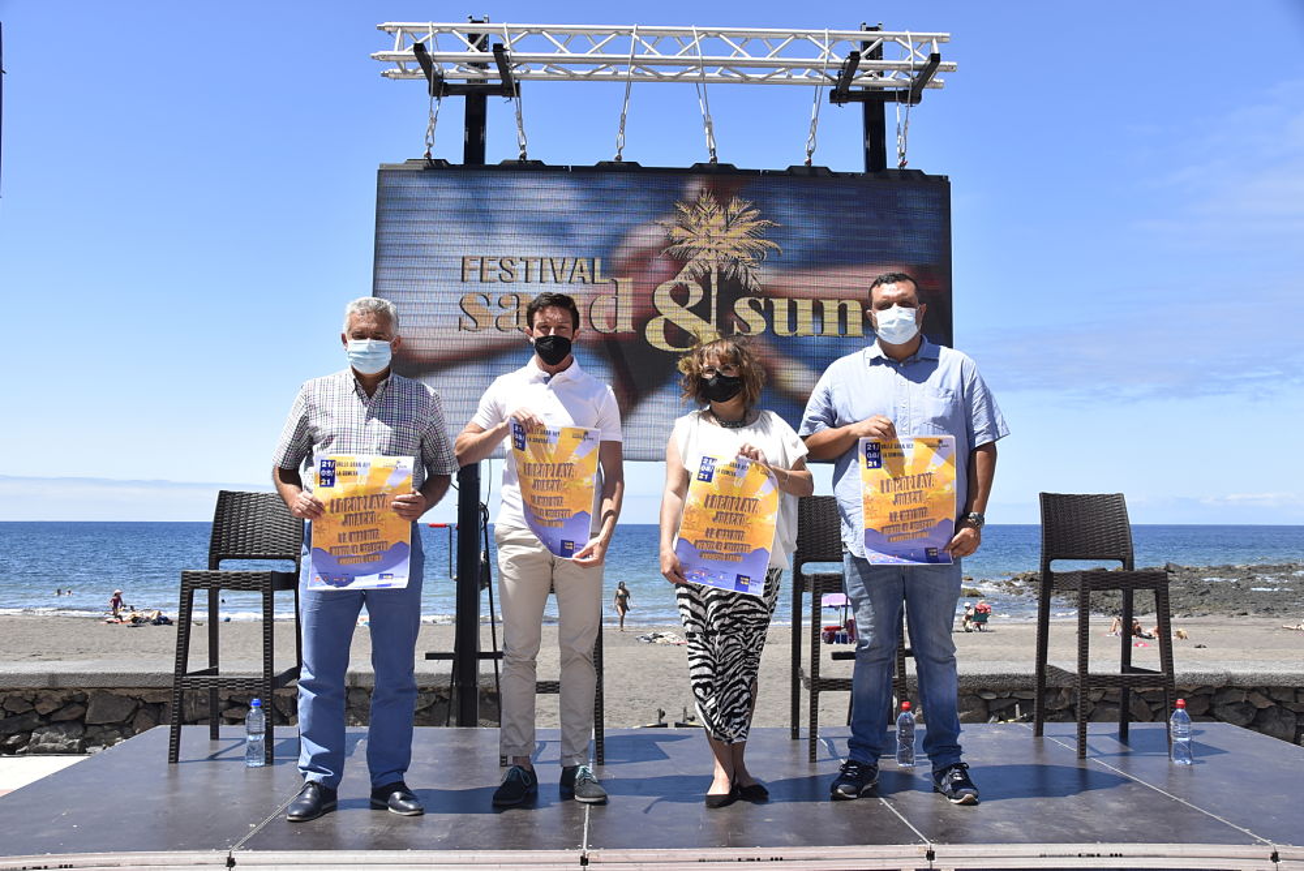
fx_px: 1196
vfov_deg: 40.0
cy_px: 436
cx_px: 652
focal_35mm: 33
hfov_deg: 57.2
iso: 200
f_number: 10
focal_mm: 22
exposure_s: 1/400
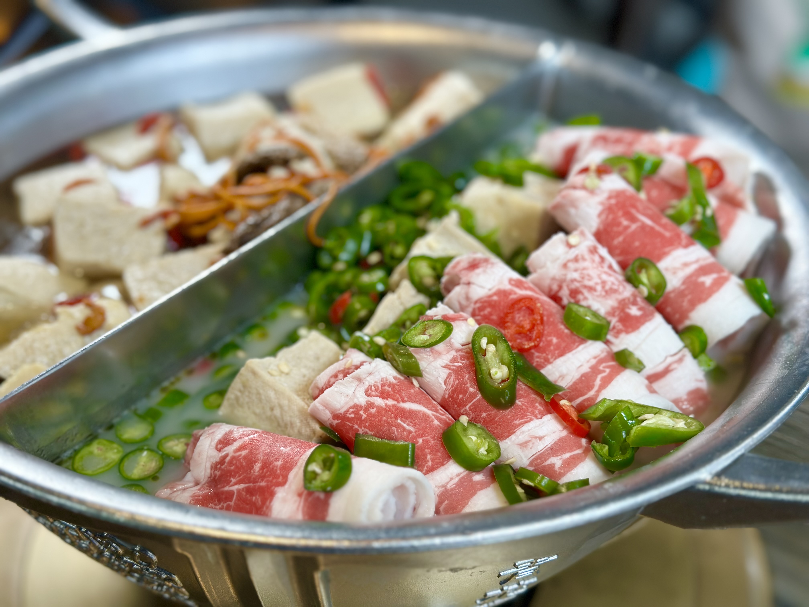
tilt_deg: -35.9
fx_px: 1122
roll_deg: -0.4
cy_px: 304
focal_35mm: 48
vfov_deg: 30.3
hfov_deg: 39.7
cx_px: 404
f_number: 1.78
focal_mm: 6.86
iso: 100
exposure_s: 1/120
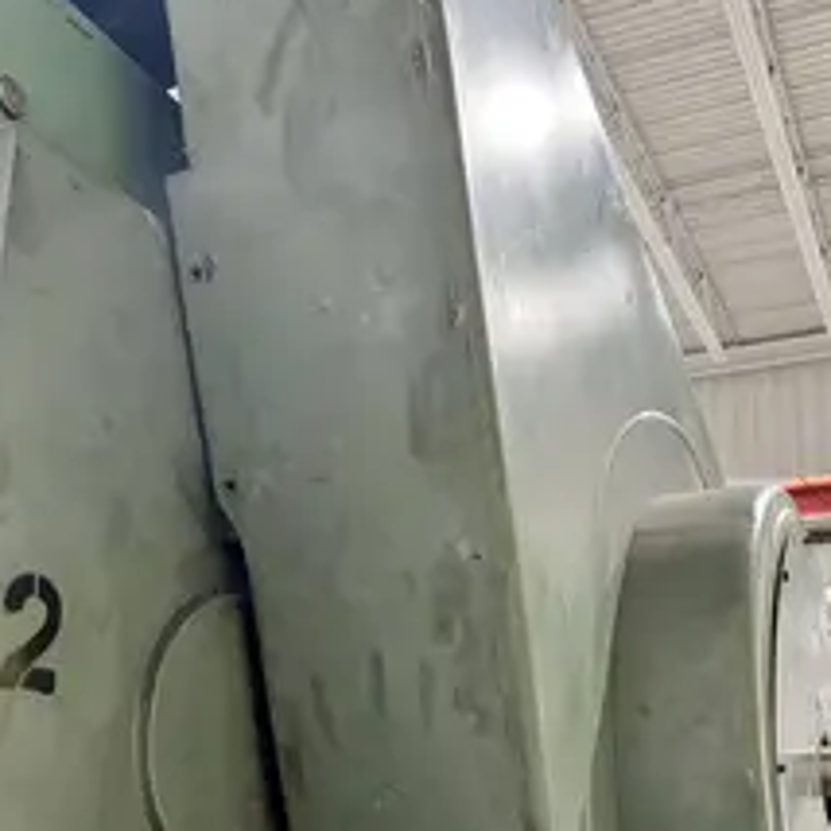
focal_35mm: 43
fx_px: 1168
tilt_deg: +13.9
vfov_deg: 38.8
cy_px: 548
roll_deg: -2.0
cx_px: 412
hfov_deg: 39.2
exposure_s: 1/60
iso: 320
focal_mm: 5.7
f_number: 1.5
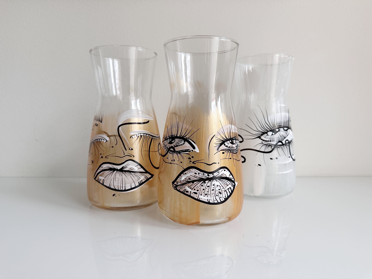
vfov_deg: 56.8
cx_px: 186
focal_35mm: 24
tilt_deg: -7.1
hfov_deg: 71.6
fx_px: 258
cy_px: 140
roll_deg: -0.5
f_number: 1.78
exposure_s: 1/110
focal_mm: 6.86
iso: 250
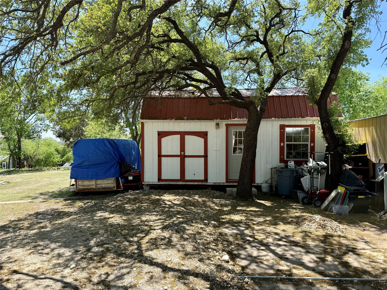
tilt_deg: -0.4
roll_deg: -0.2
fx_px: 268
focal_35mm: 24
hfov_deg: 71.6
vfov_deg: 56.8
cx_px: 194
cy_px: 145
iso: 100
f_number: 1.78
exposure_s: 1/1585
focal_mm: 6.76
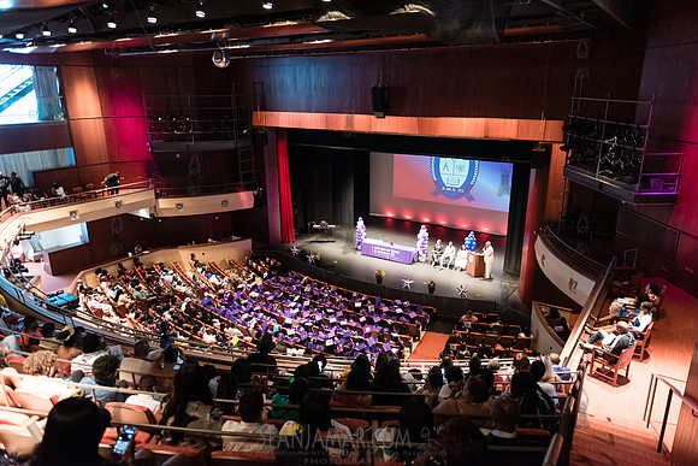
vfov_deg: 51.8
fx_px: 479
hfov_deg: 72.1
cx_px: 349
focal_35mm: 25
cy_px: 233
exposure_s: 1/200
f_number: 2.8
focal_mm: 24
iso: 4000
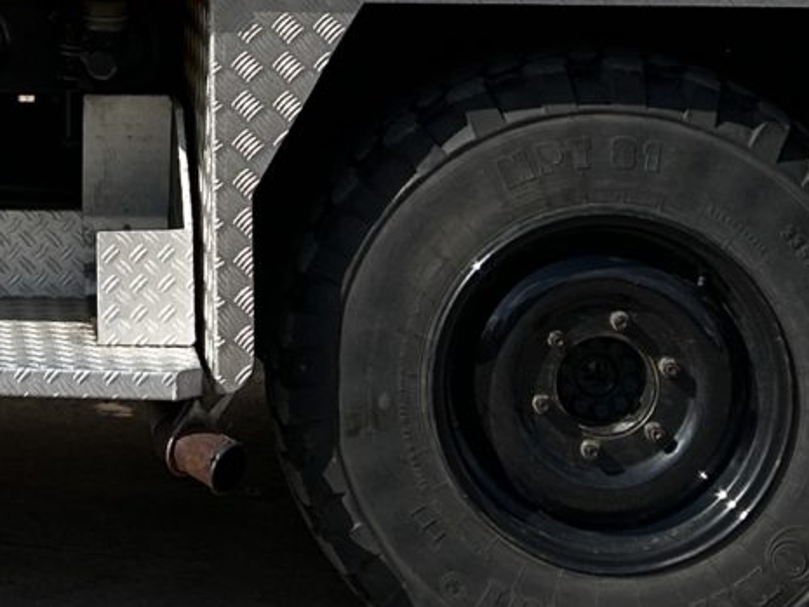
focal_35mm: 143
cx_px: -212
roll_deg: -0.9
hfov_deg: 13.4
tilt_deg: +0.6
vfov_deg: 9.8
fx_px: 3343
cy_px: -518
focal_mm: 5.7
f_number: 1.5
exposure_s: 1/6211
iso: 50
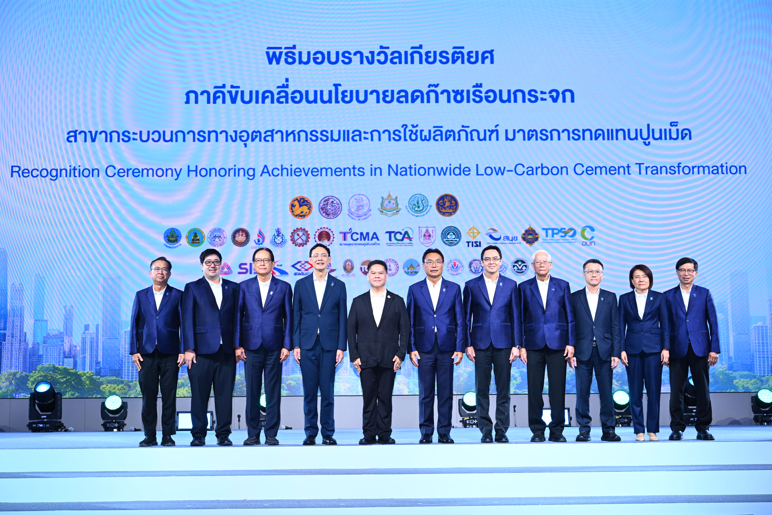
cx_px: 386
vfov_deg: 27.5
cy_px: 258
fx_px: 1051
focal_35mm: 49
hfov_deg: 40.3
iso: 1000
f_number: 5
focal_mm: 49
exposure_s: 1/200
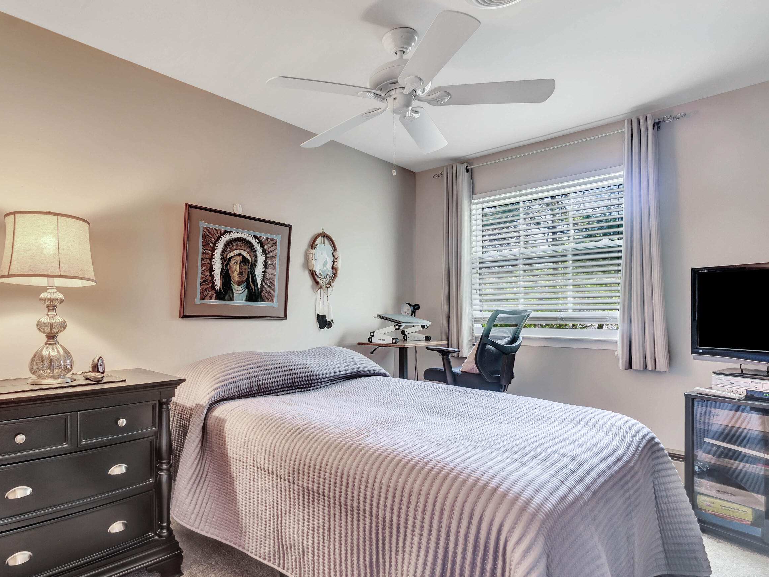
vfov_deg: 65.9
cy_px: 310
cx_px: 296
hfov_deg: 80.5
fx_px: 444
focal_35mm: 20
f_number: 8
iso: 200
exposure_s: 1.3
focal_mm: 16
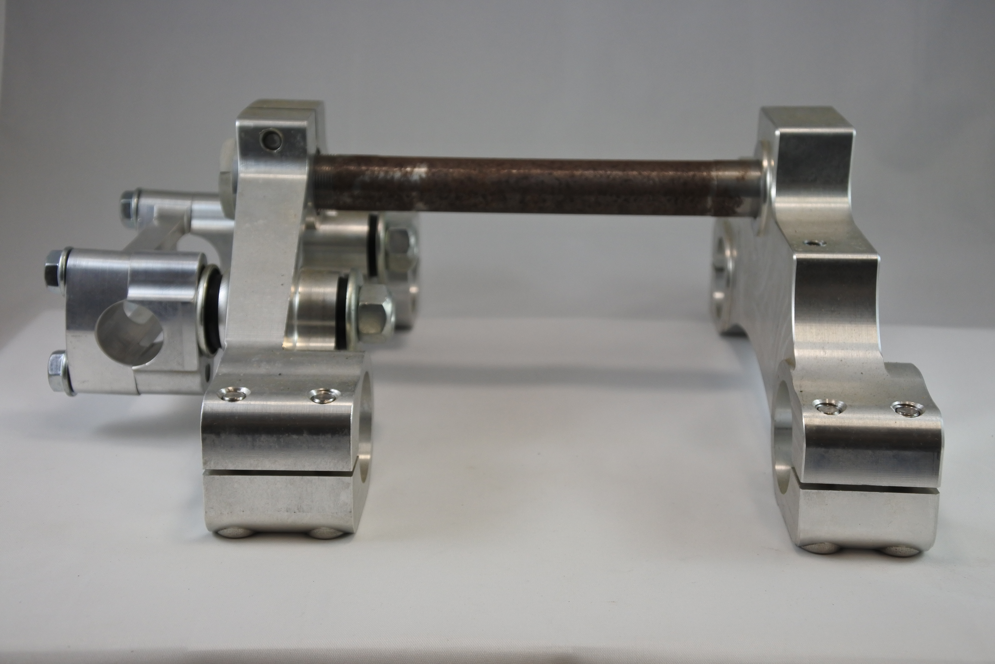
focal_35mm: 53
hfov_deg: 37.5
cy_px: 332
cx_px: 498
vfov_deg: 25.5
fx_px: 1465
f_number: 4.5
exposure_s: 1/250
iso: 400
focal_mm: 19.7
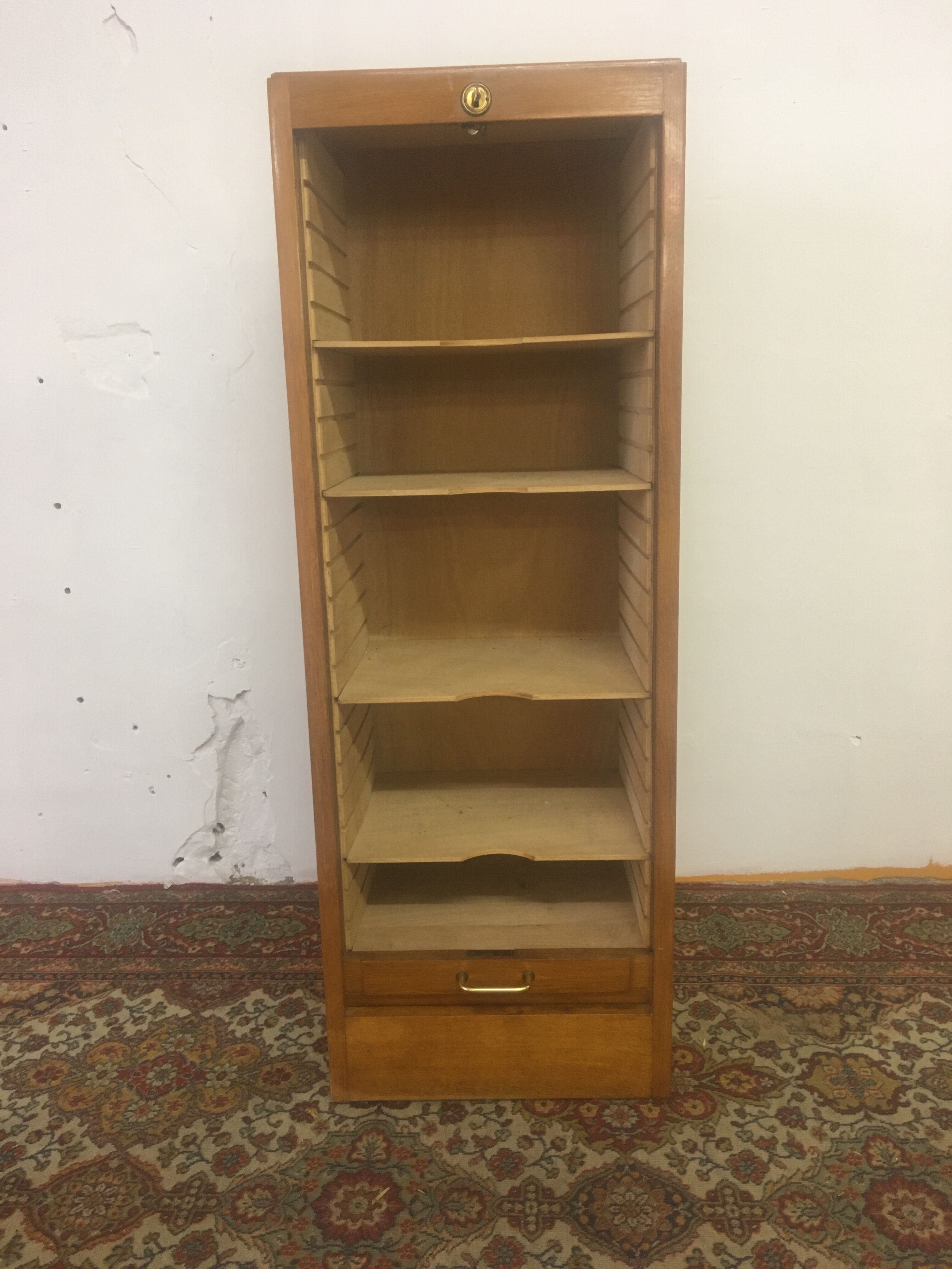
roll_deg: +2.3
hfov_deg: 48.2
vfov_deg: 61.7
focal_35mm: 29
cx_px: 476
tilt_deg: -13.5
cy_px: 634
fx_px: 1063
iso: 160
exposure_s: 1/33
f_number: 2.2
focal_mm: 4.15
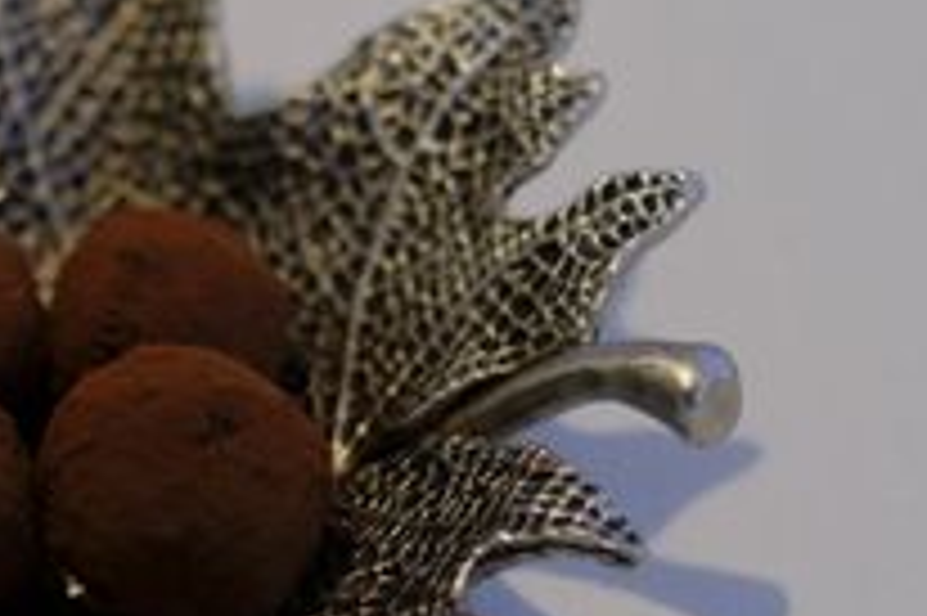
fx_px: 3396
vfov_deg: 10.4
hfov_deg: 15.4
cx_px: 90
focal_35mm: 132
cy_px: 465
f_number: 2.8
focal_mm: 35
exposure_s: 1/105
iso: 640
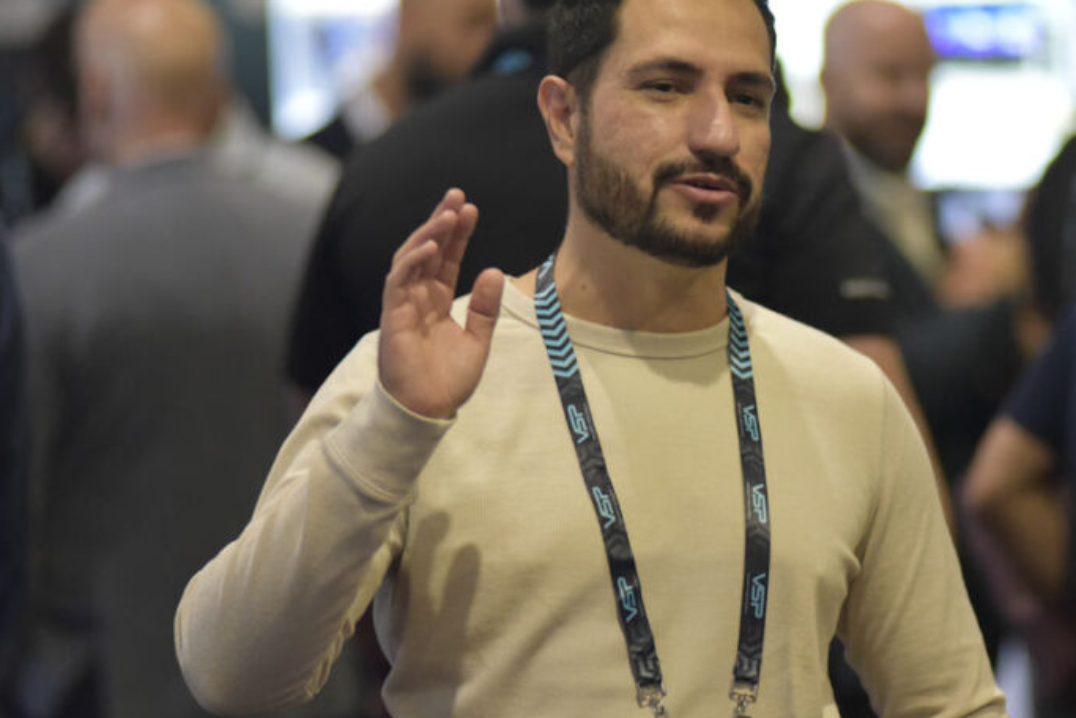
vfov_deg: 5.1
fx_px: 8073
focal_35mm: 270
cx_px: 703
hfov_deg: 7.6
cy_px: 315
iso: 6400
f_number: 2.8
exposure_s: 1/400
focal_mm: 180
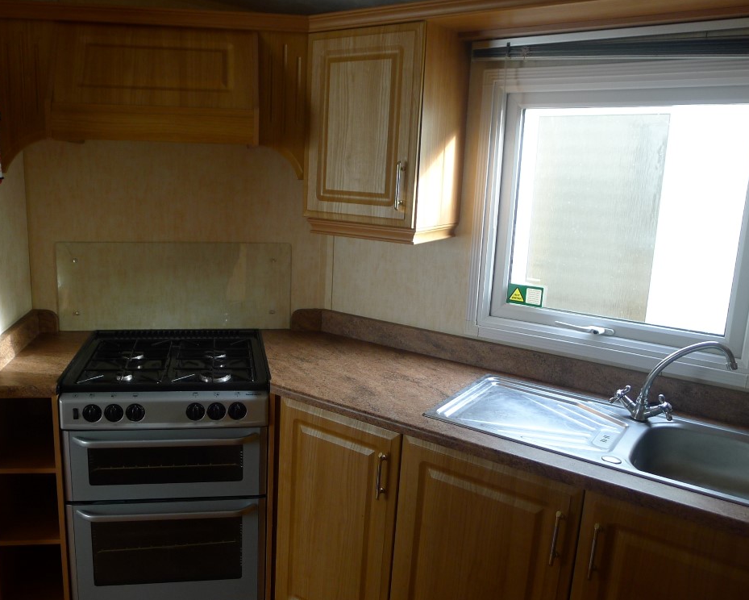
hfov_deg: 61.7
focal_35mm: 28
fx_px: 621
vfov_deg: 51.6
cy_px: 295
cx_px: 306
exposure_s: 1/60
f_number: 2
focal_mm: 5.1
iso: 125
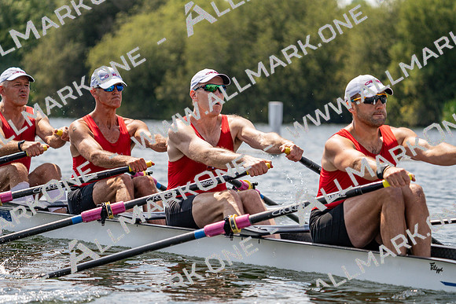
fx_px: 2534
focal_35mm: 200
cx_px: 228
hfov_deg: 10.3
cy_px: 152
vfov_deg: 6.9
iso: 200
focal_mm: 200
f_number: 5.6
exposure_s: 1/1600
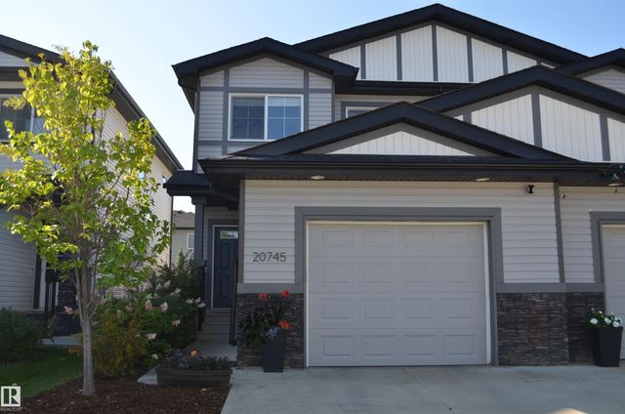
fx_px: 572
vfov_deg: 39.8
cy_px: 207
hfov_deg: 57.3
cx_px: 312
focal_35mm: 33
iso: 100
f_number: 5.6
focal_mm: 22
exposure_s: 1/250
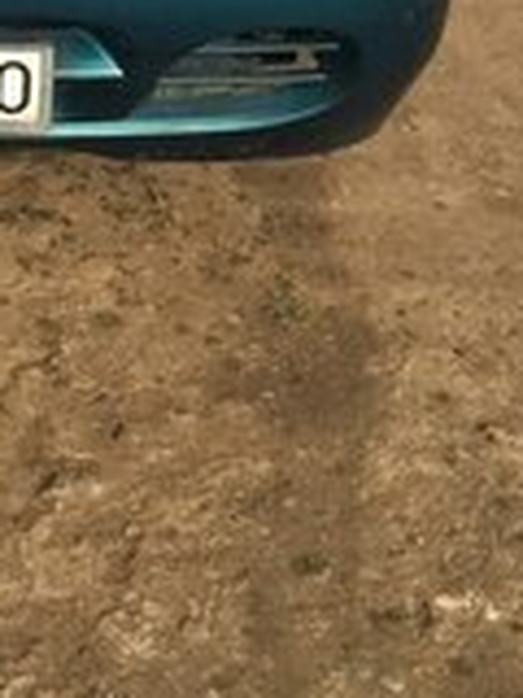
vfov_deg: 19.9
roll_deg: +0.4
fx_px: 1813
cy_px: -218
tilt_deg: -15.3
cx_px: -100
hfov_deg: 15.8
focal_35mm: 90
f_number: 2.2
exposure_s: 1/1083
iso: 25
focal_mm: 4.15
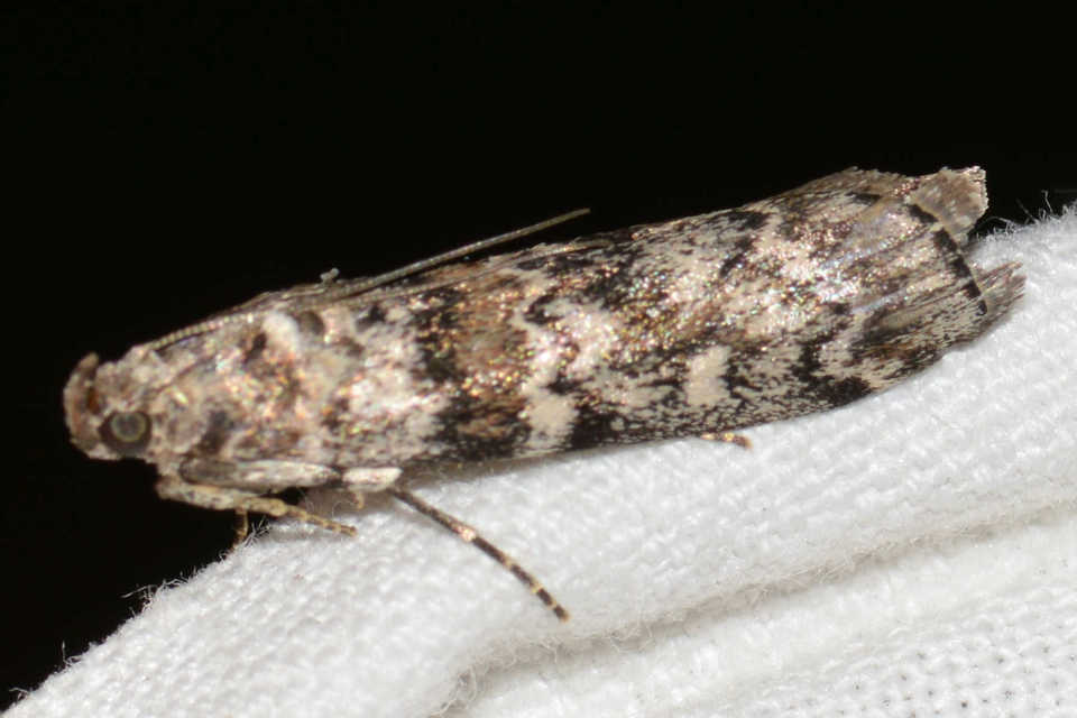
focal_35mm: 150
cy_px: 359
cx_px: 538
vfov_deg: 9.1
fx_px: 4487
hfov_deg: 13.7
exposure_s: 1/200
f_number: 20
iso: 100
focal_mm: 100
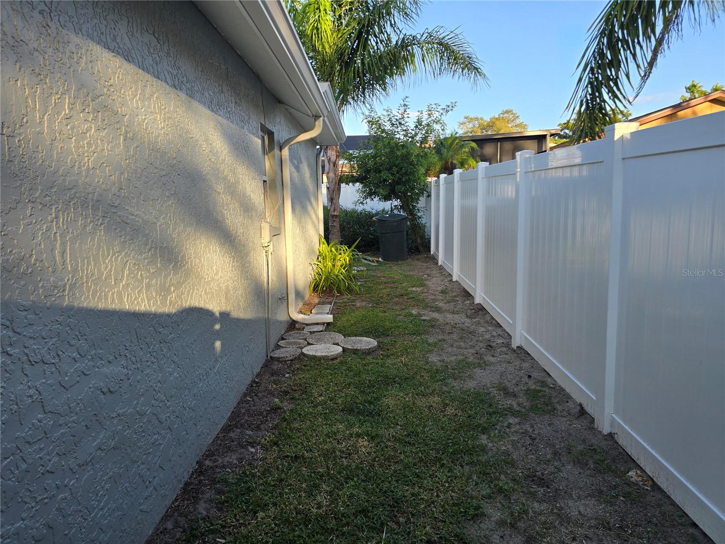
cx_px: 362
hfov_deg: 73.9
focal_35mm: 23
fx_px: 482
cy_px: 272
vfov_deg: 58.9
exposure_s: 1/211
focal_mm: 6.3
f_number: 1.7
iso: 12
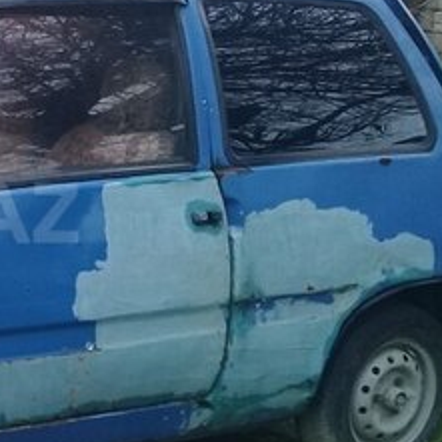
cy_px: 213
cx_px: -126
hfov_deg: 19.5
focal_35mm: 82
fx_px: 1185
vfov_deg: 21.1
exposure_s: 1/131
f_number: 2.2
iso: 50
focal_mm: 3.3
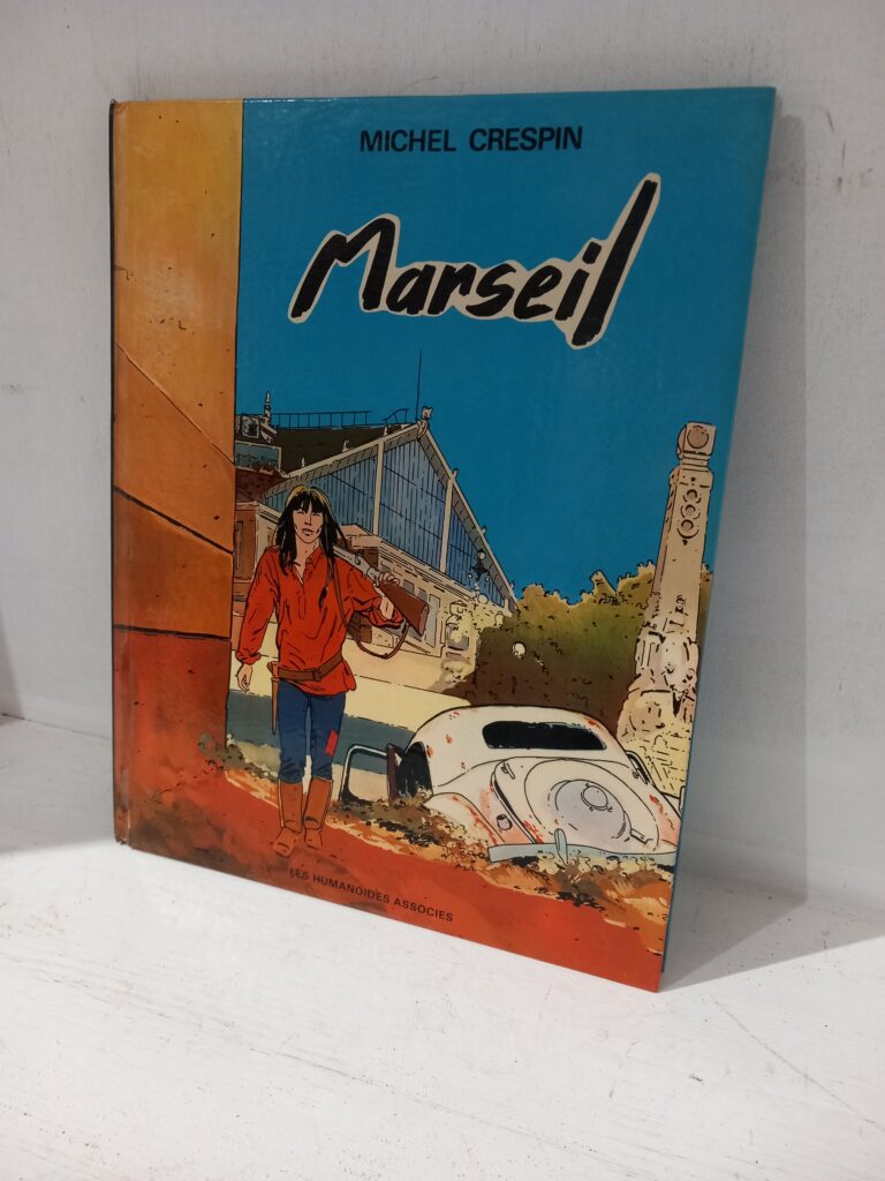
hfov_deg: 51.4
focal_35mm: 27
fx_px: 920
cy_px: 590
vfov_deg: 65.3
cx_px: 442
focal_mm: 4
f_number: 1.8
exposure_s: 1/25
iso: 250
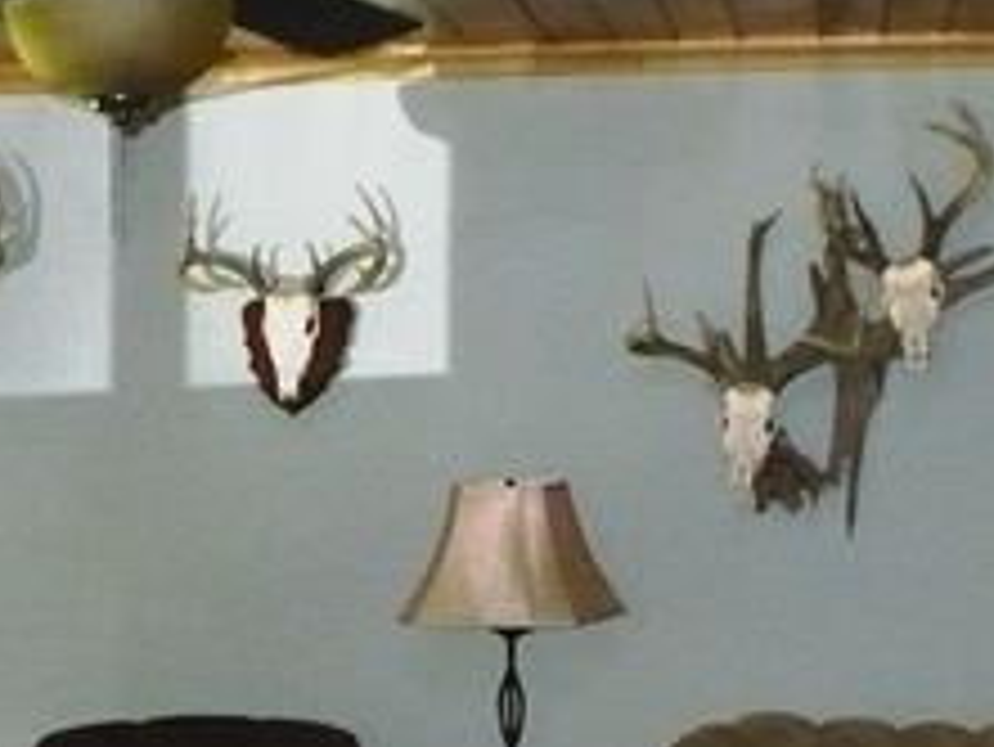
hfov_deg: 18.3
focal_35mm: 107
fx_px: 3074
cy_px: 814
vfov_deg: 13.6
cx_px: 355
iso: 500
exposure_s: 1/30
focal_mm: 6.1
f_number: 2.8
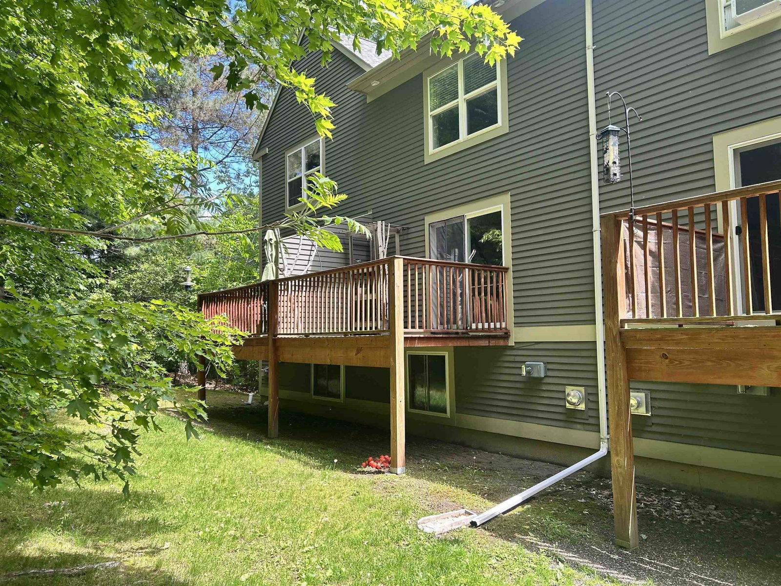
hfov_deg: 67.3
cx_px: 390
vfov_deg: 53.1
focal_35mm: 26
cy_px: 293
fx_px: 587
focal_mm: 5.7
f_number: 1.5
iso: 50
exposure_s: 1/347
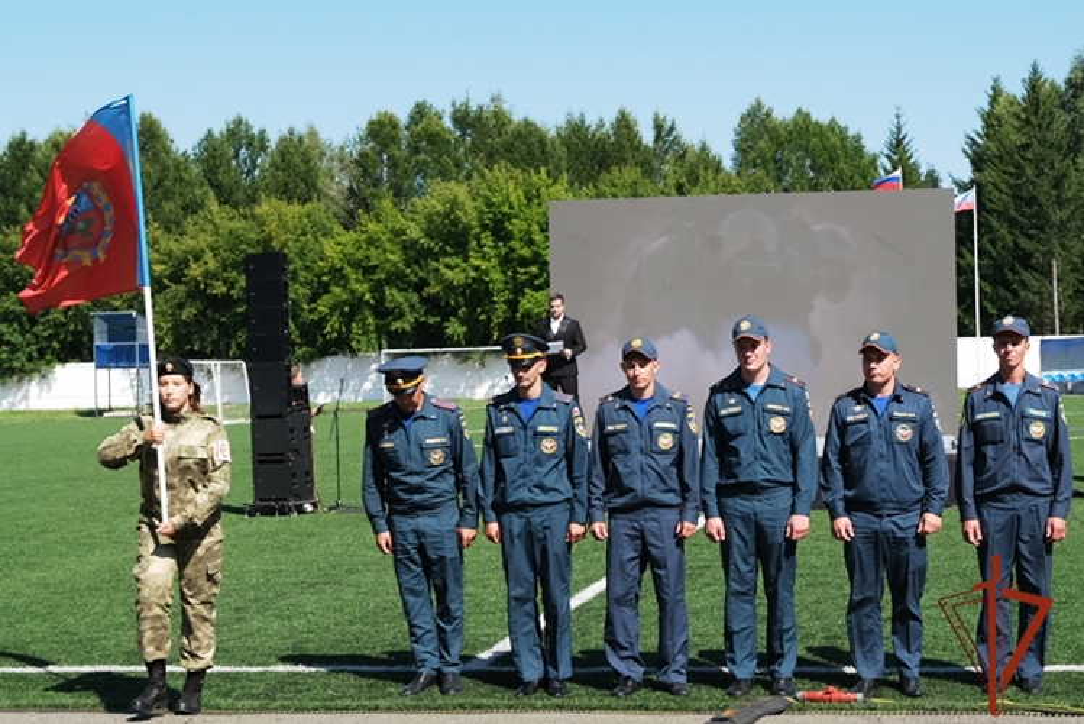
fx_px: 964
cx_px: 542
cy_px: 362
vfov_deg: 41.1
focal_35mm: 32
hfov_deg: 58.7
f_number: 5.6
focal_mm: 21.2
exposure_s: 1/640
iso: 160
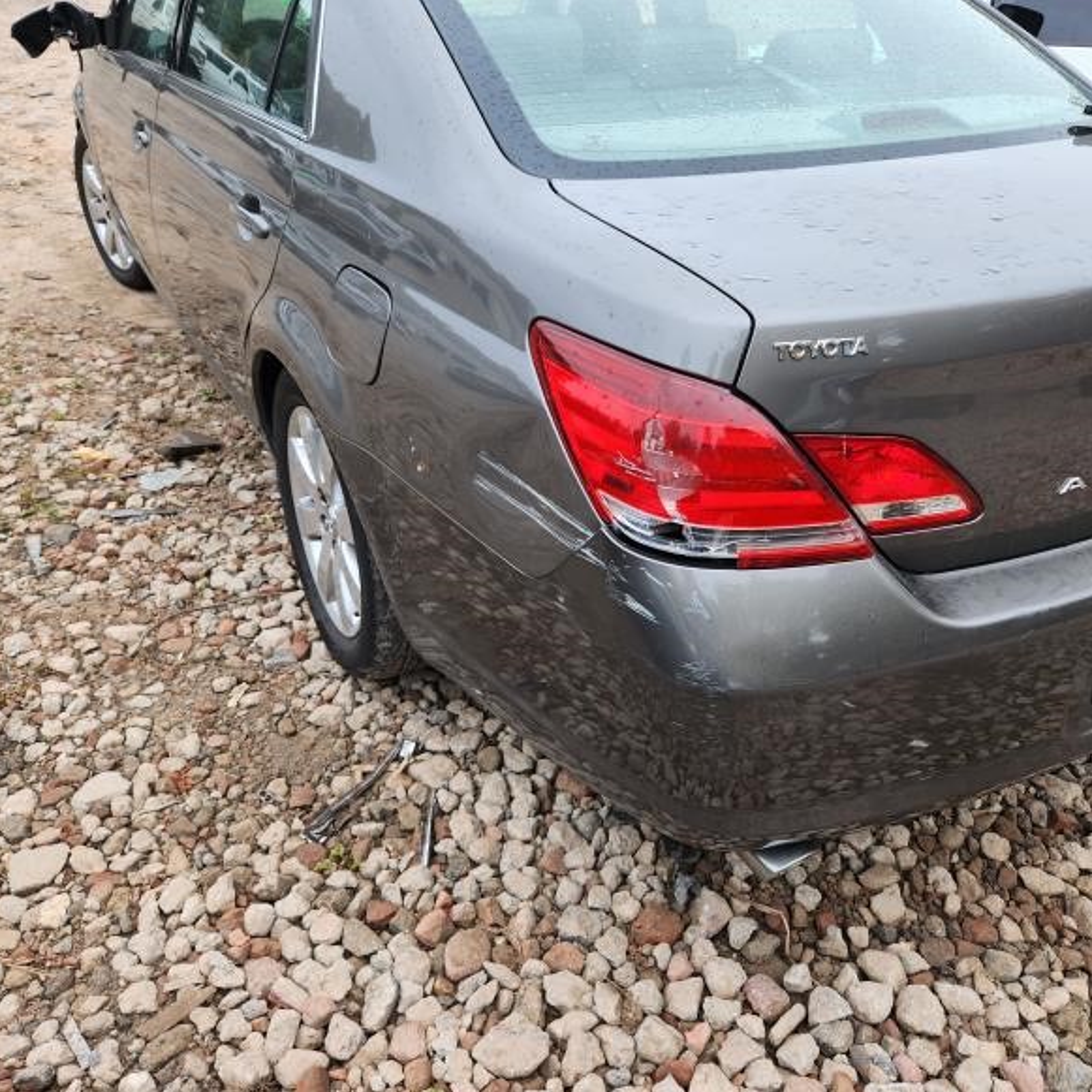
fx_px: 999
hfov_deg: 57.1
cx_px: 613
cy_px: 532
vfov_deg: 57.3
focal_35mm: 28
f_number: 1.8
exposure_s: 1/180
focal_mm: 5.4
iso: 50
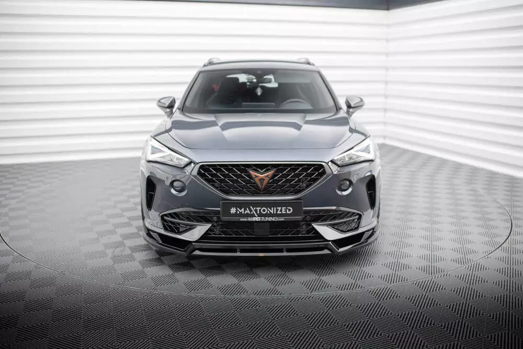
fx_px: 511
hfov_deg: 54.2
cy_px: 175
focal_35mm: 35
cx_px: 263
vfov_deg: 37.7
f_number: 2.5
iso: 500
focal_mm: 35
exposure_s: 1/100
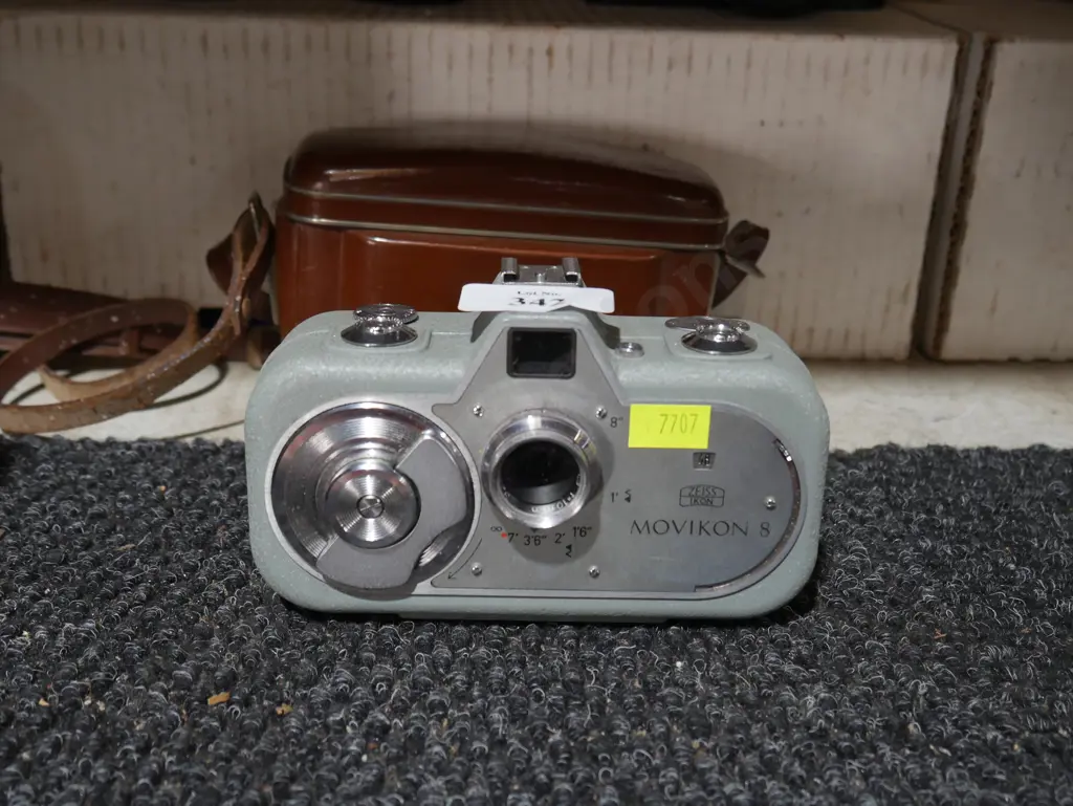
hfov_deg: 46.8
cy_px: 403
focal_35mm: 40
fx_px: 1240
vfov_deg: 36.0
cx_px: 536
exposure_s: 1/60
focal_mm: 20
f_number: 4.5
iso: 640
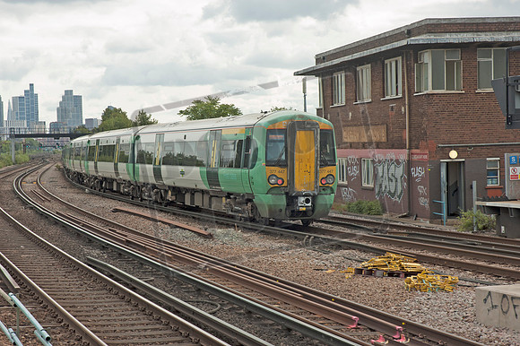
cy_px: 173
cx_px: 260
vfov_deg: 16.5
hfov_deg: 24.6
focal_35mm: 82
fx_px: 1191
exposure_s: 1/200
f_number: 7.1
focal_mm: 55
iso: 200
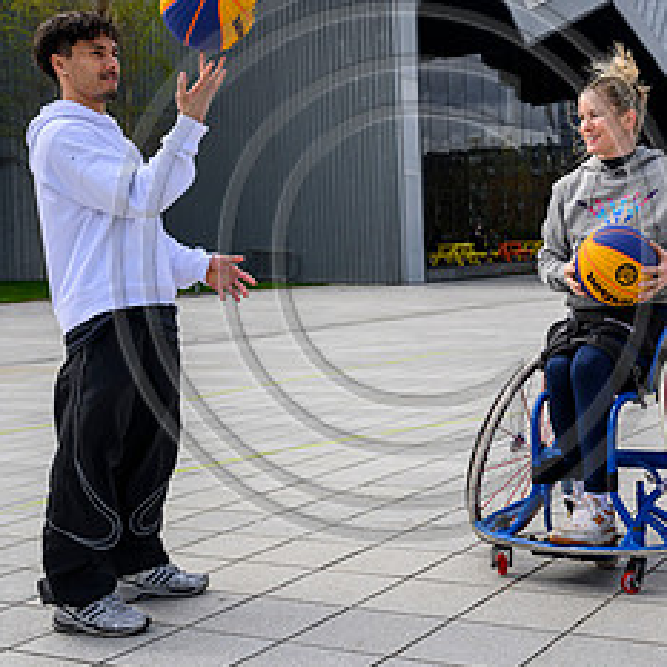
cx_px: 398
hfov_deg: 31.0
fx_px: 1199
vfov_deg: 31.0
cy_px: 255
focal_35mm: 55
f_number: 5.6
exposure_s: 1/2000
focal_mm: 33.5
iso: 500
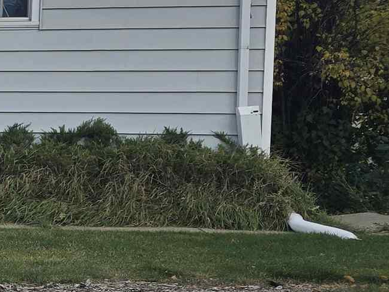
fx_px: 1225
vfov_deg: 13.6
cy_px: 144
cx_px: -476
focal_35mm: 109
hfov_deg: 14.0
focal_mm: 6.3
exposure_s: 1/409
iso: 12
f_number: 1.7
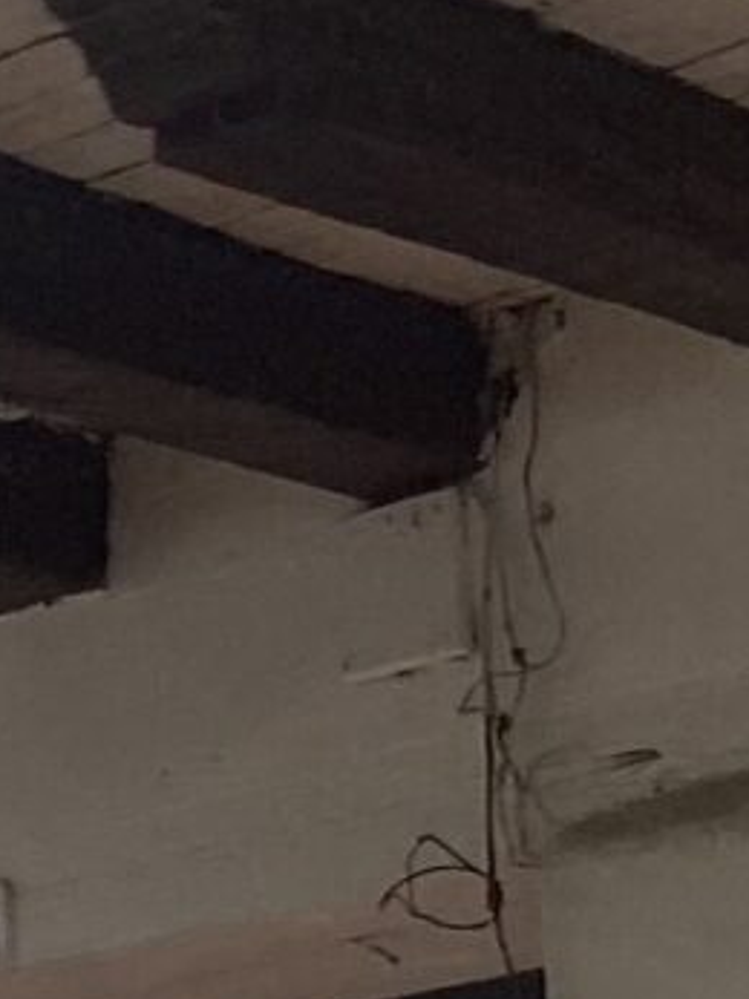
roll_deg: -3.3
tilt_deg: +11.1
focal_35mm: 192
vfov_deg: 10.2
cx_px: -1579
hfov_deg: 6.9
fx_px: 5543
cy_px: 1085
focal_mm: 4.25
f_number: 1.8
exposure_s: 1/527
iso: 32
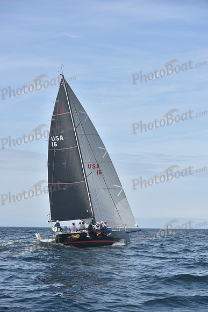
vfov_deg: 28.8
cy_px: 156
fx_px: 606
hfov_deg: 19.5
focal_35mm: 70
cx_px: 104
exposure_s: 1/1250
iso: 200
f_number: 6.3
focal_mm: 70
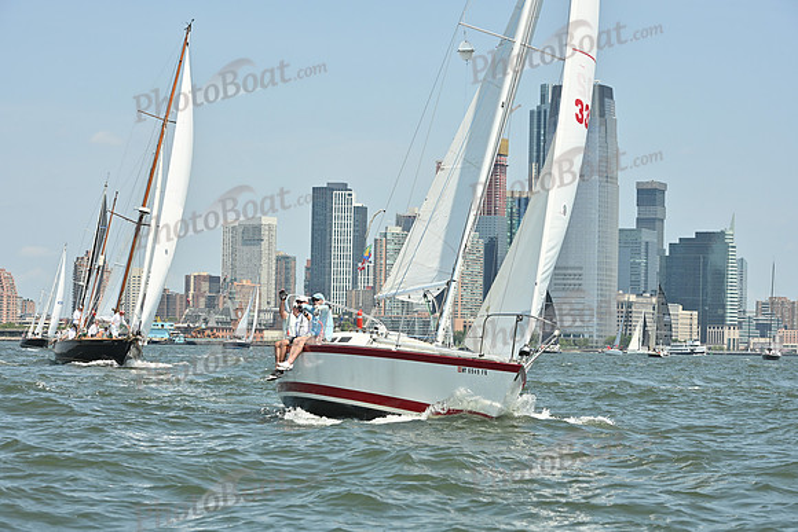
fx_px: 2217
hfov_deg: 20.4
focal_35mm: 100
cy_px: 266
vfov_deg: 13.7
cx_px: 399
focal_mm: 100
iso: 320
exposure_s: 1/1250
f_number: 9
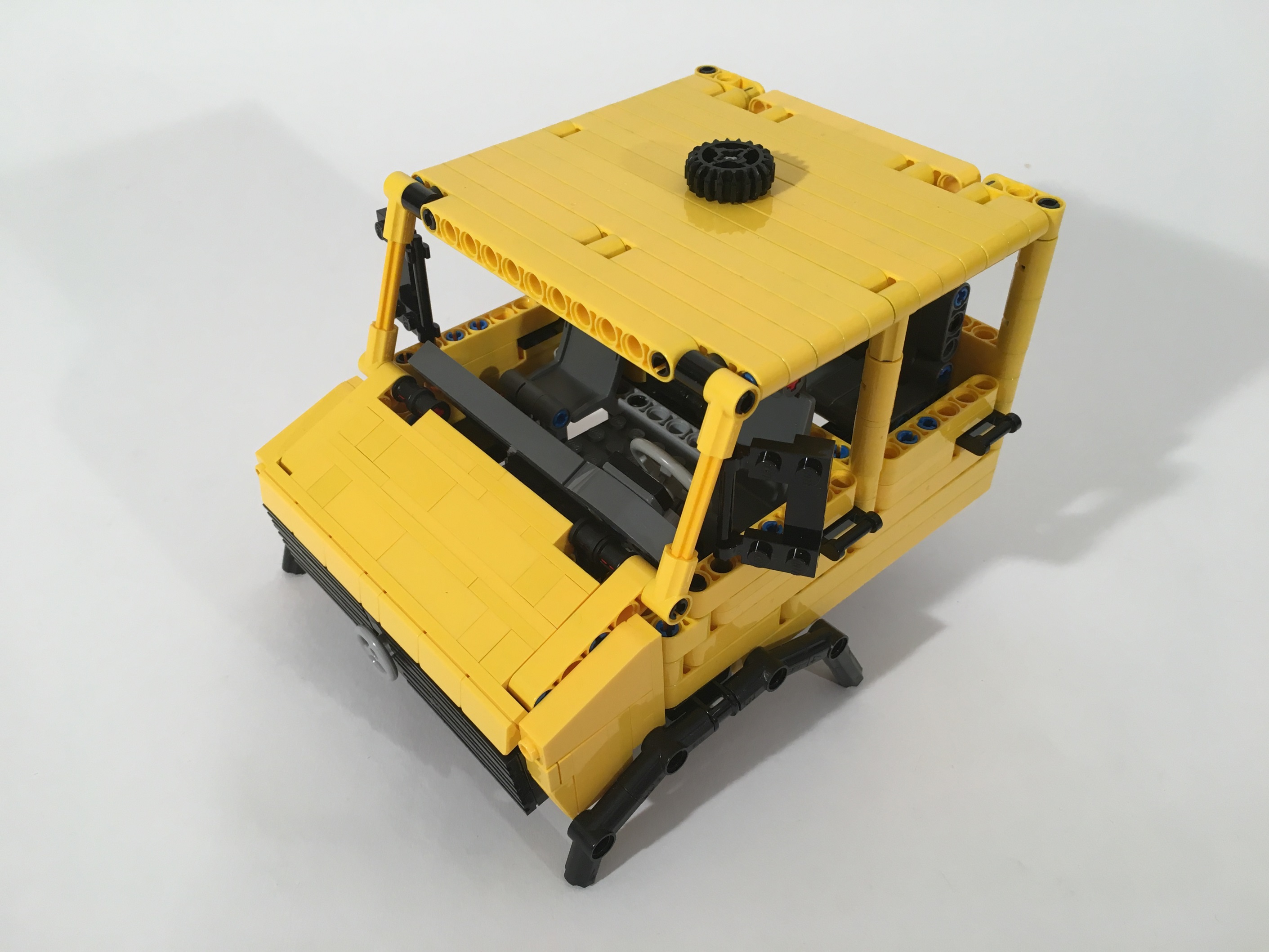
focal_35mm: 29
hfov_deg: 61.7
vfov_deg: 48.2
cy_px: 476
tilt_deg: -36.4
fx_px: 1063
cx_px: 634
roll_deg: -2.8
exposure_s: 1/40
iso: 25
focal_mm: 4.15
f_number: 2.2
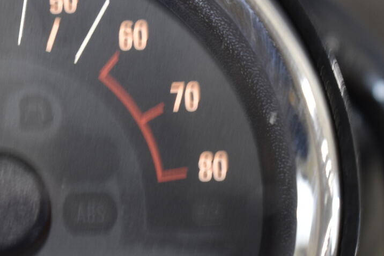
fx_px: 2457
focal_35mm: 230
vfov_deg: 6.0
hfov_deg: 8.9
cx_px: 30
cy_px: 223
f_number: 5.6
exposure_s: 1/10
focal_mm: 55
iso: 400
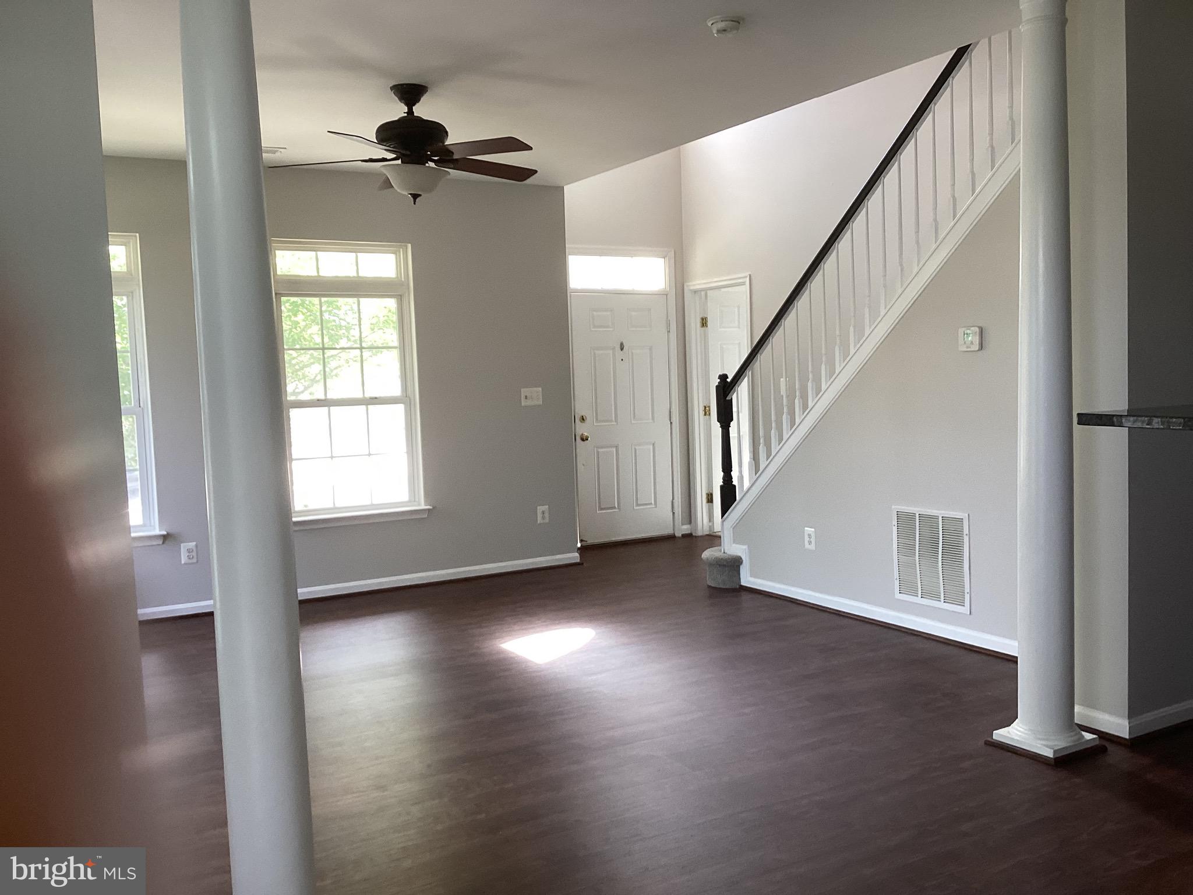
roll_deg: +2.3
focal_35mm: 31
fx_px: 1068
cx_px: 596
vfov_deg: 45.4
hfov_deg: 58.4
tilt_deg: -4.8
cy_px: 448
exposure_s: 1/60
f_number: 2.4
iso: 64
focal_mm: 3.3
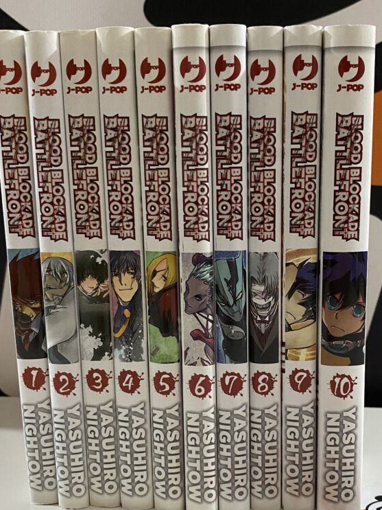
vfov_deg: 44.7
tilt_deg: -10.4
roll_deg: +0.5
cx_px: 225
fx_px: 618
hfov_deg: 34.3
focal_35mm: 42
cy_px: 290
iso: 500
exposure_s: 1/50
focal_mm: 4.25
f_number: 1.8
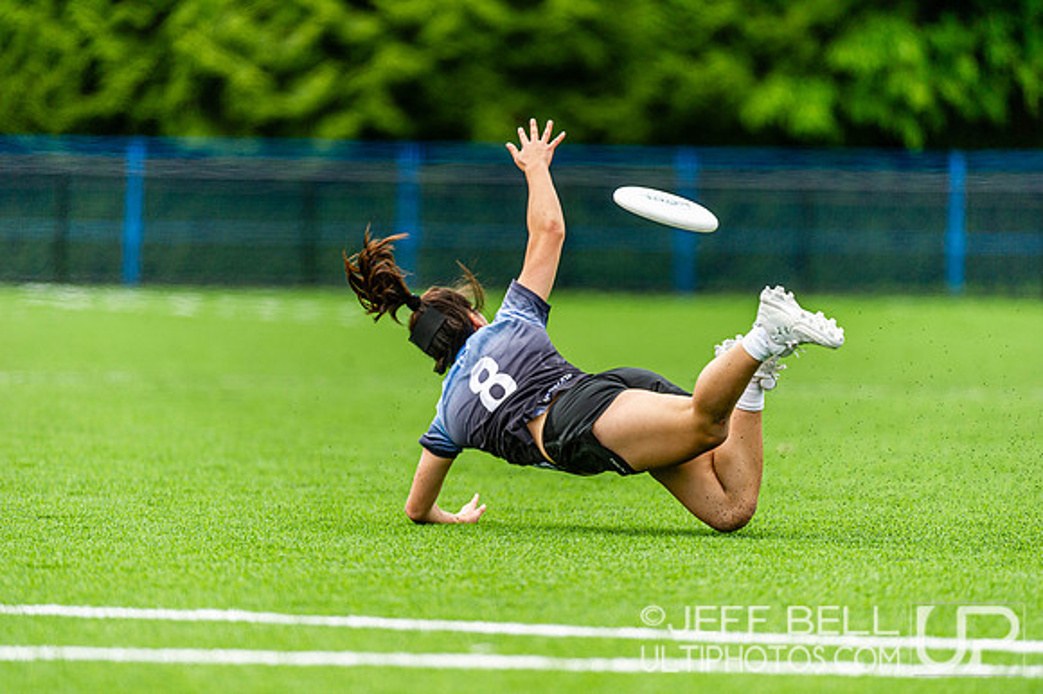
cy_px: 347
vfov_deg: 3.4
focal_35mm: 400
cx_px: 522
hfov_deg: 5.2
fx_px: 11582
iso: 320
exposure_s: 1/1000
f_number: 4
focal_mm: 400
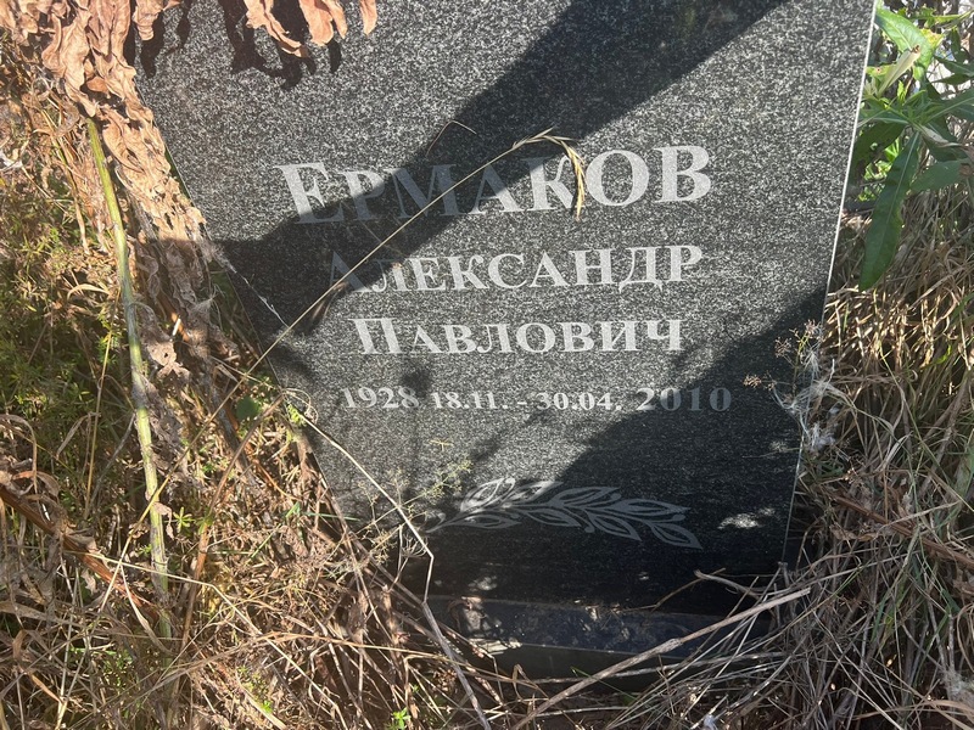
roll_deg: +14.2
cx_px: 487
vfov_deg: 53.1
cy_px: 365
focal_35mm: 26
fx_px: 732
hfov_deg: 67.3
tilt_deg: -38.4
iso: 50
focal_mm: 5.7
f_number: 1.5
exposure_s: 1/614
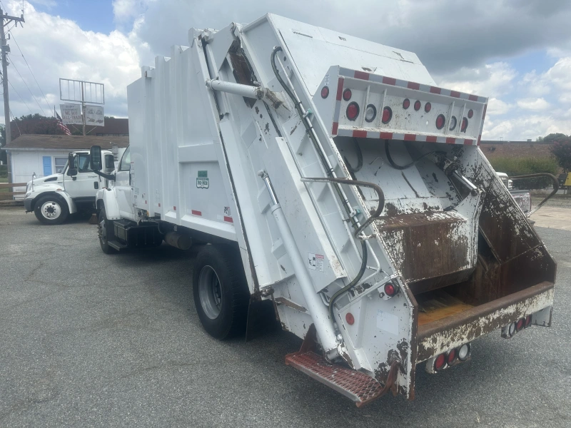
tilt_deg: -8.6
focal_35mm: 24
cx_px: 286
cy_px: 214
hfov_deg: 71.6
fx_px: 396
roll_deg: -1.1
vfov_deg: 56.8
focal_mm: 6.86
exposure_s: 1/4016
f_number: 1.78
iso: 80
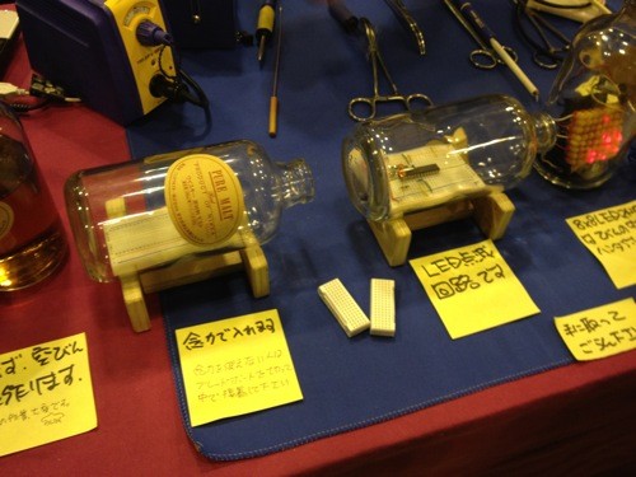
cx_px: 318
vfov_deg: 40.7
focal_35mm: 35
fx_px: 643
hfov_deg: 52.6
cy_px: 238
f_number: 2.4
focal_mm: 4.28
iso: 160
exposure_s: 1/20
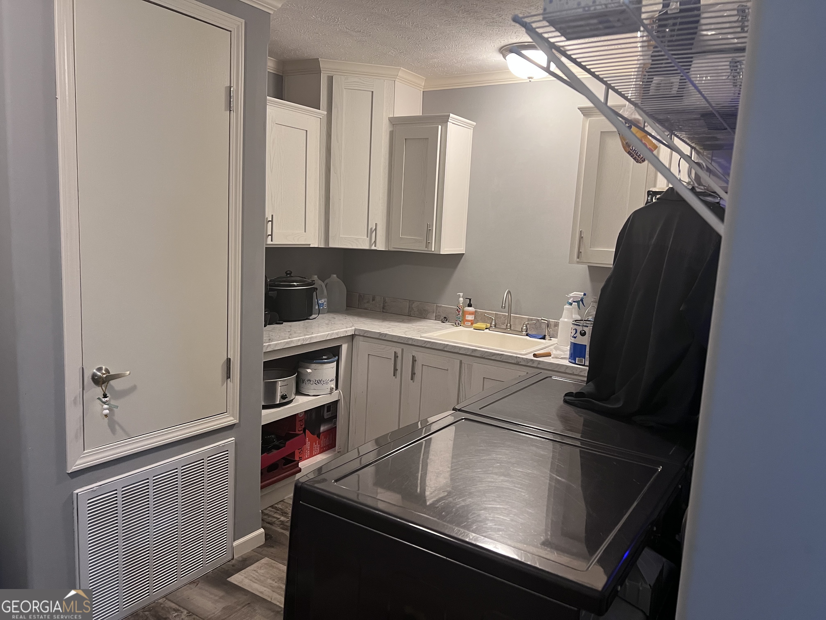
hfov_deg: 67.3
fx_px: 620
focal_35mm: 26
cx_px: 413
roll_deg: -2.5
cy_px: 310
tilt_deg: -8.0
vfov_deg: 53.1
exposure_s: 1/60
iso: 200
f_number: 1.5
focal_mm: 5.7
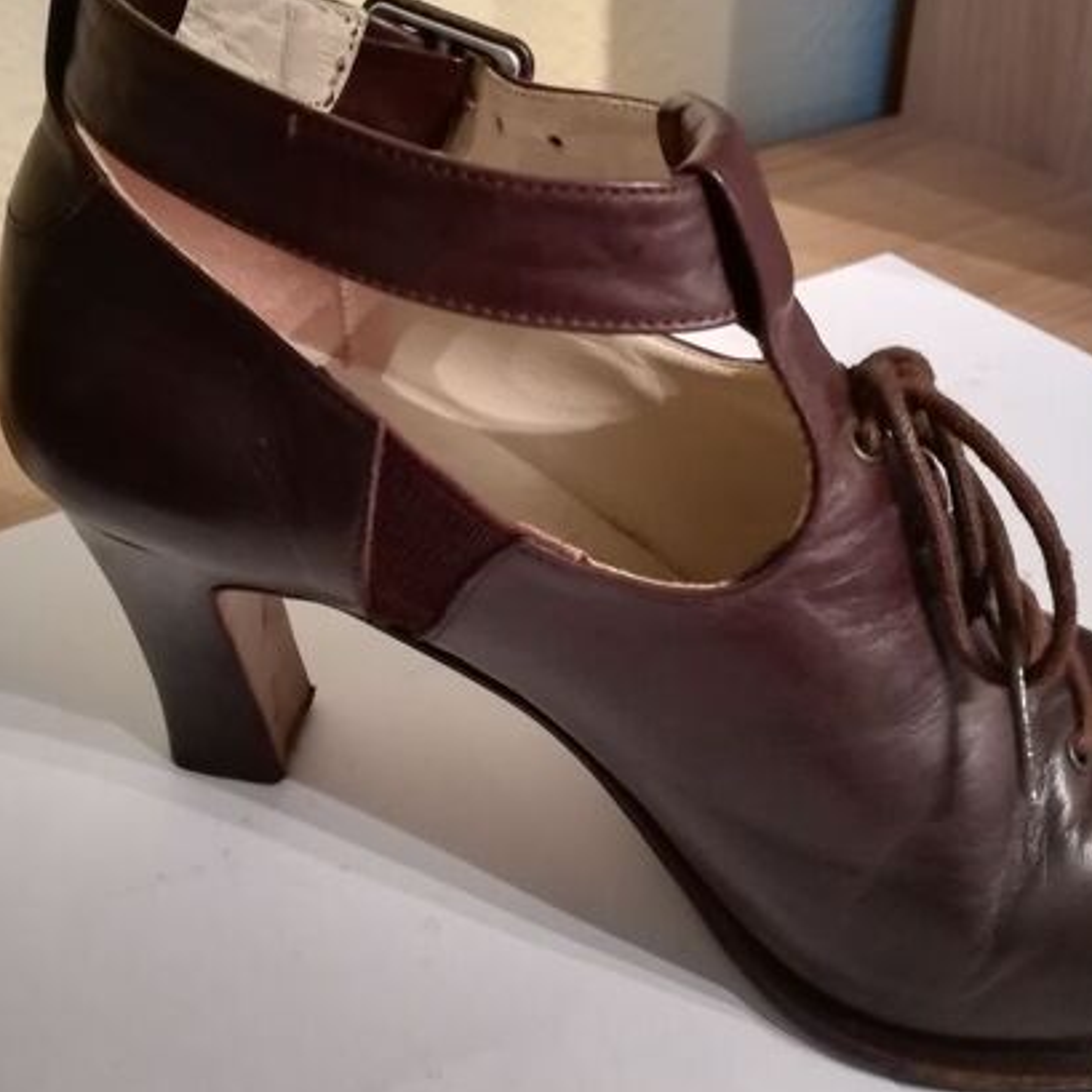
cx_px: 574
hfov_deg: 46.0
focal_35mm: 36
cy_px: 352
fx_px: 1285
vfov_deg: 45.3
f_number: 2.2
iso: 640
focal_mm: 3.83
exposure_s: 1/20
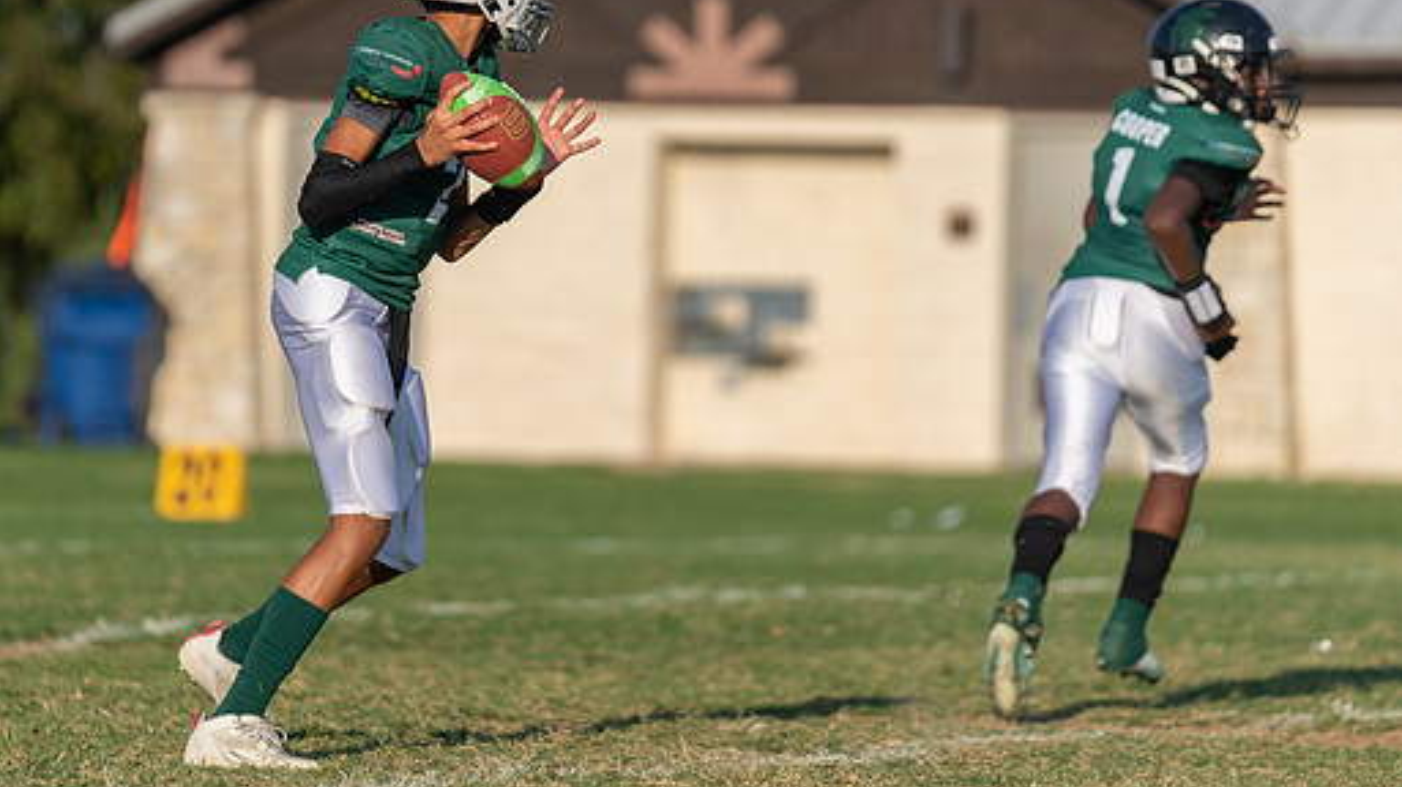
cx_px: 514
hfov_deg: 7.1
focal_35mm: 304
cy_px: 188
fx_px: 11296
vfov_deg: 4.0
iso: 125
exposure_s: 1/2000
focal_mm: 200
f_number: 2.8
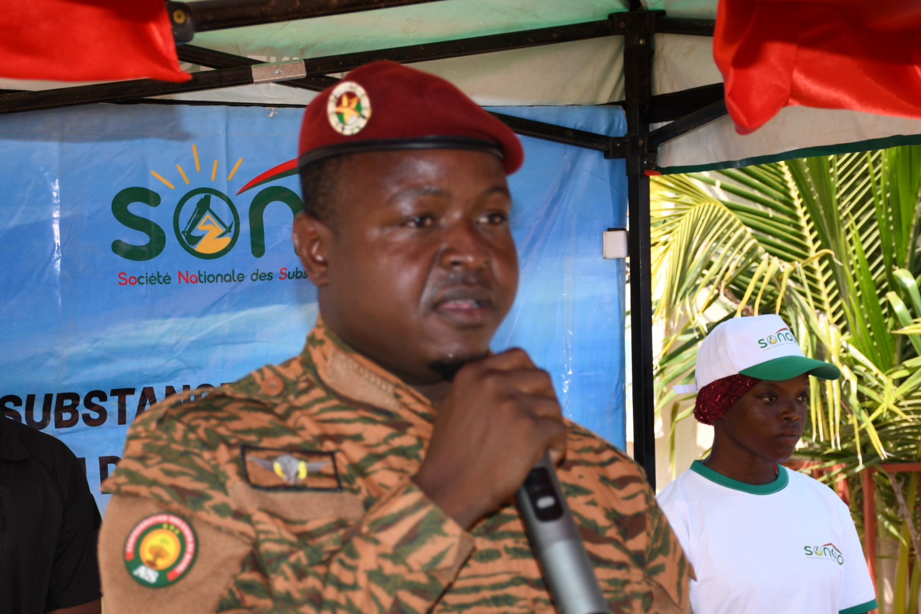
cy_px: 391
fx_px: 2098
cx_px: 412
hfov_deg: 24.7
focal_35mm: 82
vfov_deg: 16.6
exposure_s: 1/250
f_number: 4.5
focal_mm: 42
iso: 100
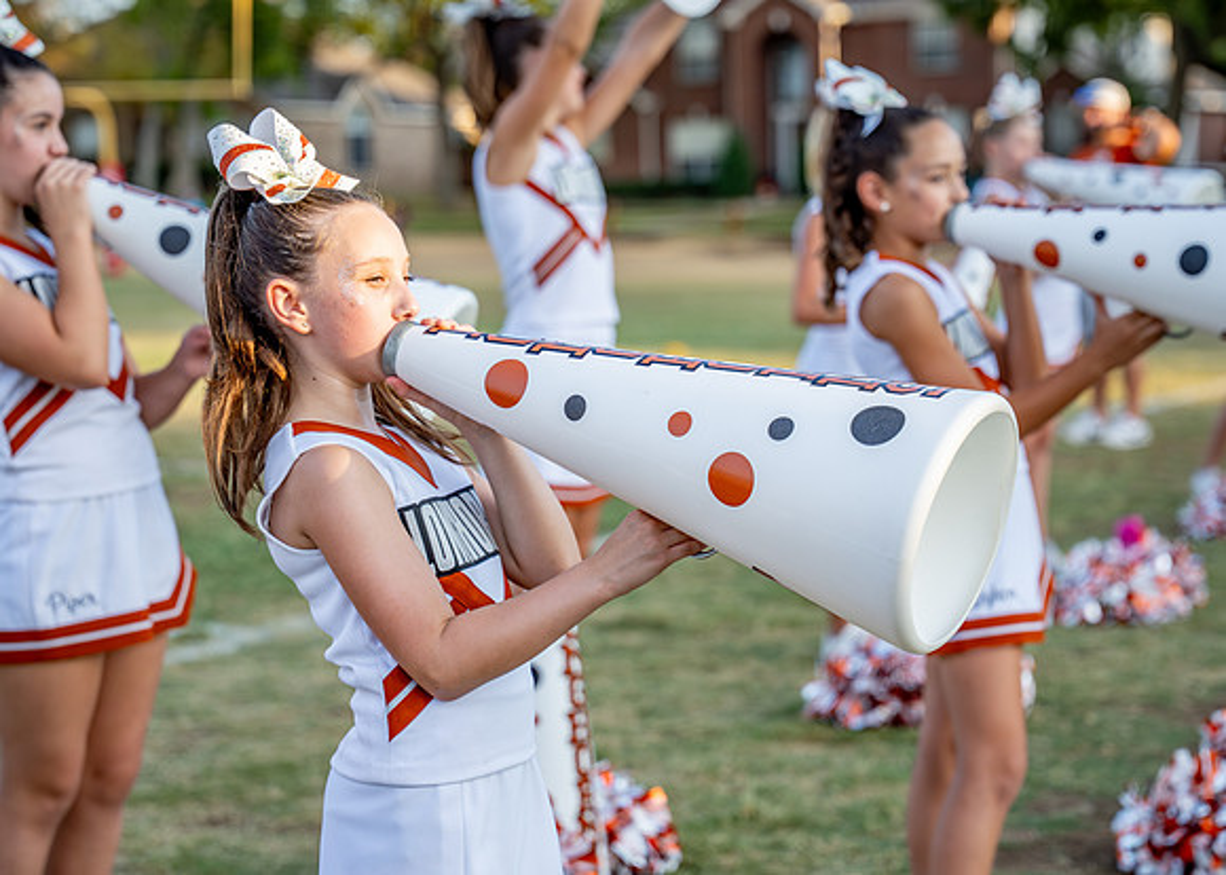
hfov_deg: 22.9
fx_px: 3027
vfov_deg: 16.4
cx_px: 631
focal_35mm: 87
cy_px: 416
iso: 200
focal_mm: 70
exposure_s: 1/1250
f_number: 2.8
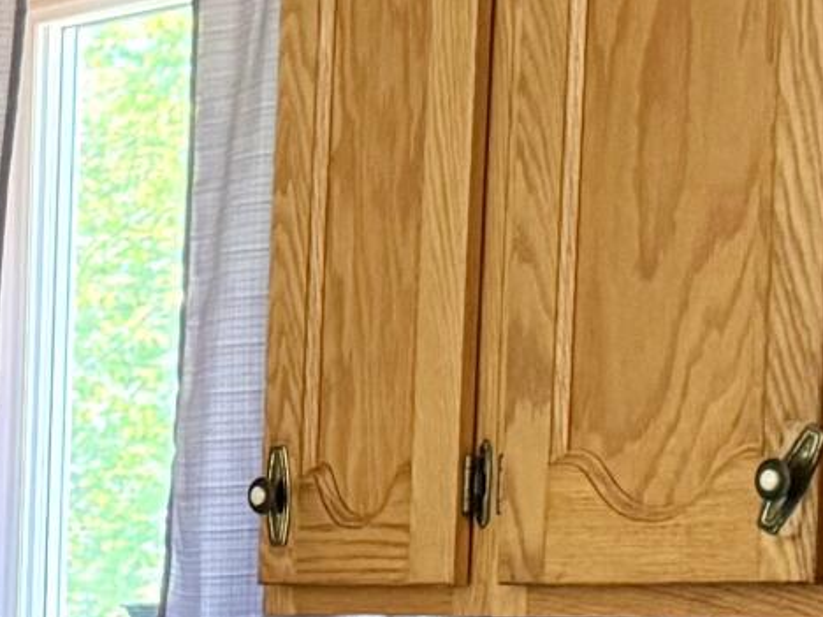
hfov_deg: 11.8
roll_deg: -1.0
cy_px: 891
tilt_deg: -4.2
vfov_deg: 9.4
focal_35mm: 154
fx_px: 3661
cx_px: -666
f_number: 1.78
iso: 500
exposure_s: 1/60
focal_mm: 6.76
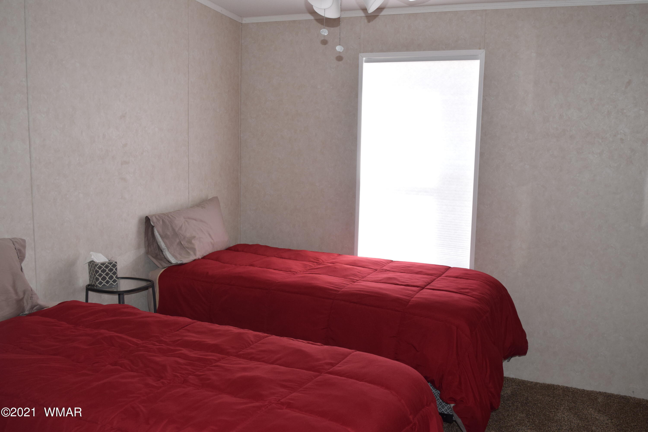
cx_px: 324
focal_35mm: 36
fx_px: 648
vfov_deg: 36.9
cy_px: 216
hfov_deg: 53.1
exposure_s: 1/125
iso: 720
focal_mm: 24
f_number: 5.6
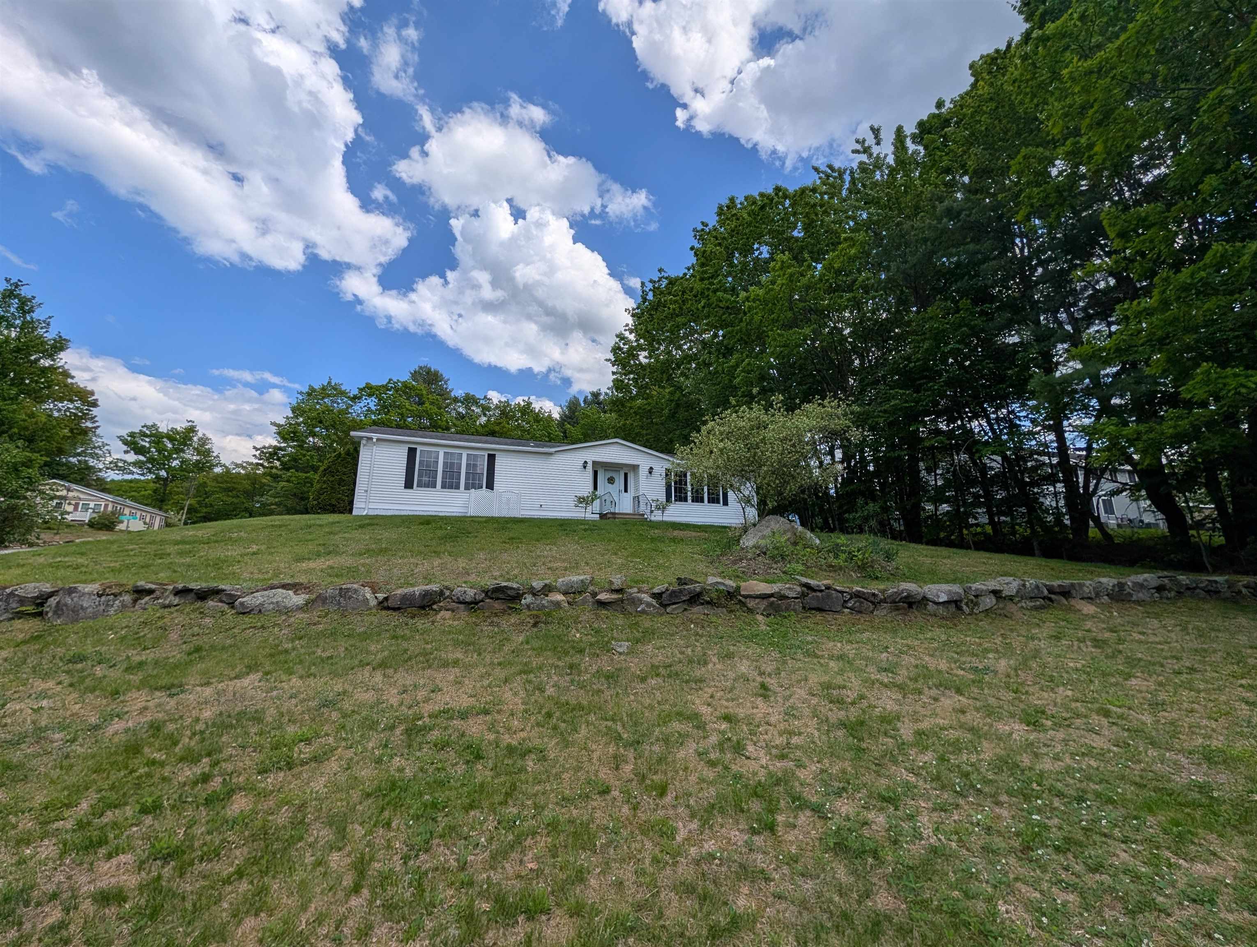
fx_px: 436
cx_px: 628
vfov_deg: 94.6
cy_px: 474
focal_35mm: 12
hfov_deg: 110.5
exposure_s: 1/3906
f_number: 1.7
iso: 51
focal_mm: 2.02
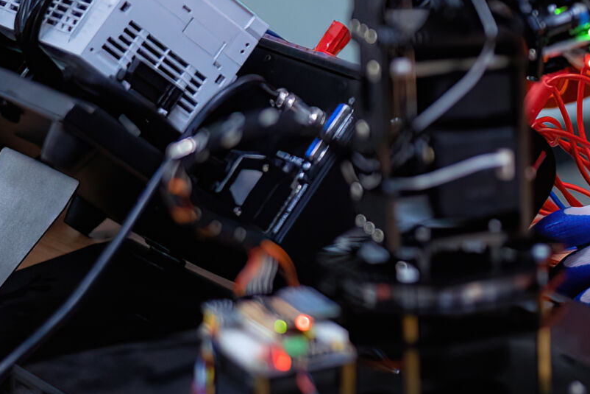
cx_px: 912
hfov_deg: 11.8
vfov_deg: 8.2
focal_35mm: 166
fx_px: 2721
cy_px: -30
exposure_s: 1/1250
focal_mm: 35
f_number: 1.4
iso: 1000
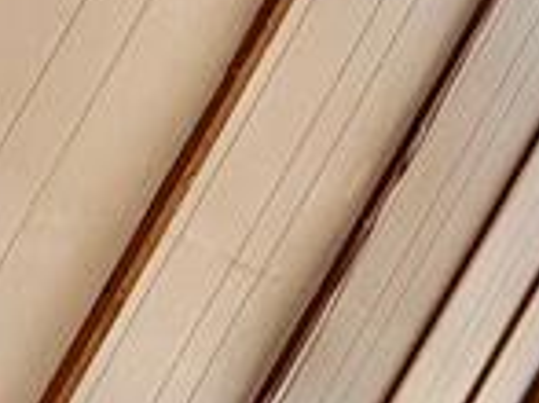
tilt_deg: +0.1
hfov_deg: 24.4
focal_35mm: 61
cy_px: 526
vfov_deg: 21.6
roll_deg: +0.9
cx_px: 818
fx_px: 949
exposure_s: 1/131
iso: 125
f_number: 2.2
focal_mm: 2.22
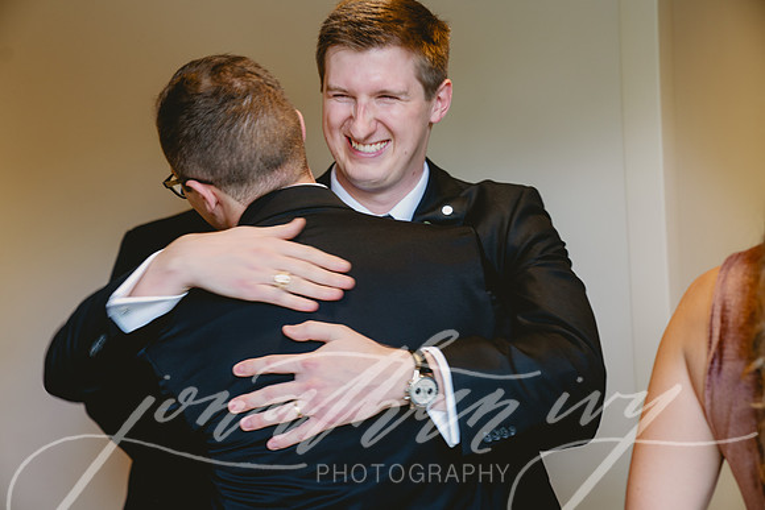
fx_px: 1360
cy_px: 255
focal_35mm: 64
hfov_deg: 31.4
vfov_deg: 21.3
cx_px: 382
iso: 1000
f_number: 4
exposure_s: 1/60
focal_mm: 64
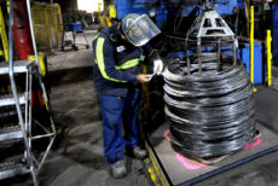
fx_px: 240
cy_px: 50
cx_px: 242
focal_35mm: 31
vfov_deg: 41.4
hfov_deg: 53.8
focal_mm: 17
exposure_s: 1/100
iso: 1600
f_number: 2.8
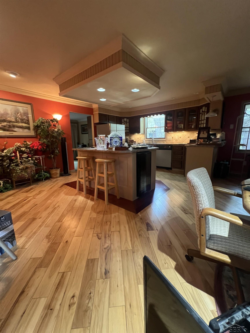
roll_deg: +2.1
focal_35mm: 13
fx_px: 125
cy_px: 166
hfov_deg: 89.9
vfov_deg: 106.2
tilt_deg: -11.9
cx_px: 125
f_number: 1.8
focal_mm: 1.57
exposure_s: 1/60
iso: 800
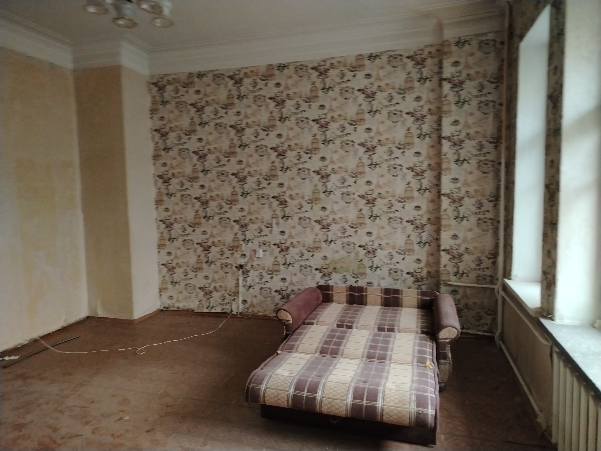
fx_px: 417
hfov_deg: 71.6
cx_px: 300
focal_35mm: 24
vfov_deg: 56.8
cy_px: 226
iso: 1506
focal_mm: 5.25
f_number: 1.75
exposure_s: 1/25
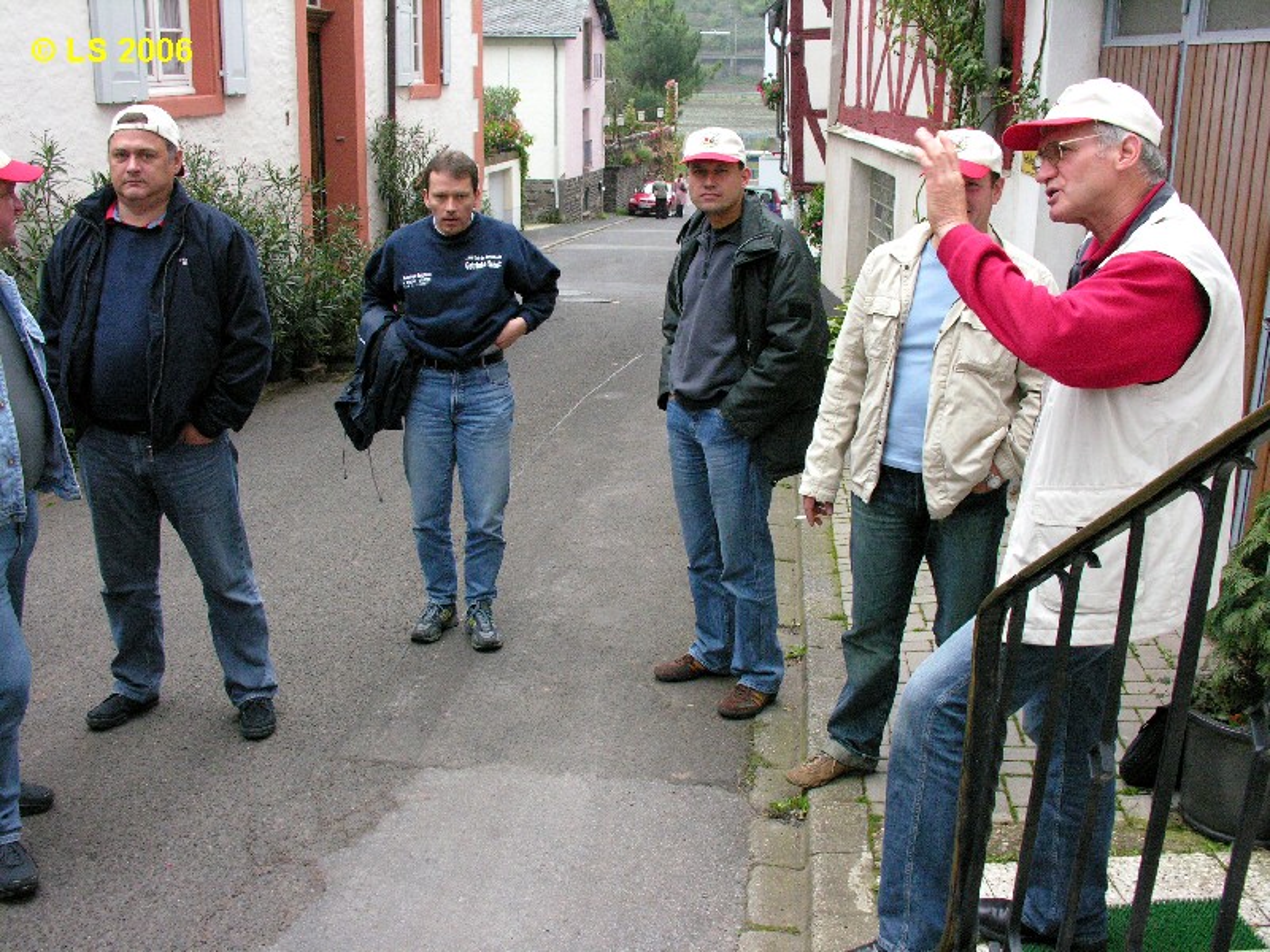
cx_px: 635
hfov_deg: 52.6
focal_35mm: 35
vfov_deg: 40.7
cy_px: 476
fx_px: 1284
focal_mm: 8.9
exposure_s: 1/125
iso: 400
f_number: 5
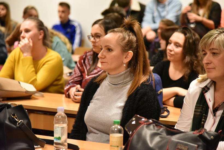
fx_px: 747
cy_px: 75
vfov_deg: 11.4
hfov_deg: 17.1
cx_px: 112
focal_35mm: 120
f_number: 4
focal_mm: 120
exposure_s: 1/320
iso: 10000
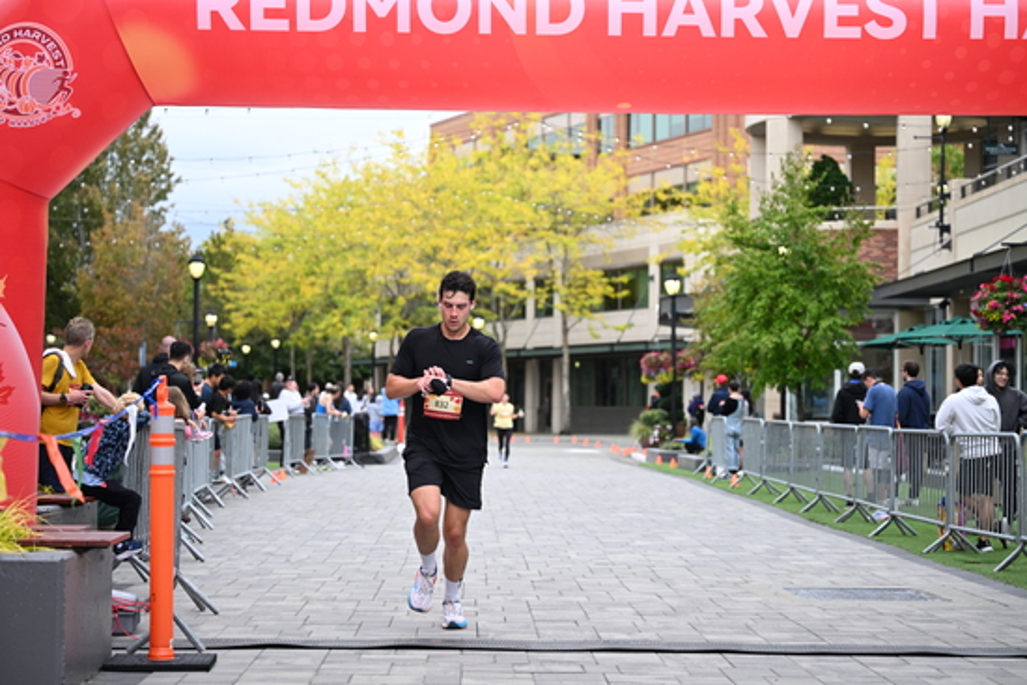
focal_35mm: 70
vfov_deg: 19.5
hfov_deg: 28.8
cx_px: 514
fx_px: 1997
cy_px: 342
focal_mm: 70
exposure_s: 1/2000
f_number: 2.8
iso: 640
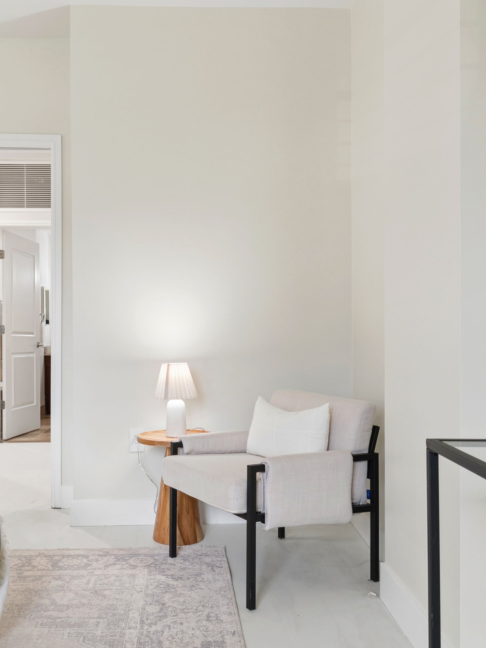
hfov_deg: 43.7
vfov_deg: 56.7
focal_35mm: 32
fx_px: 599
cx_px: 173
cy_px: 352
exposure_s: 1/30
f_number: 9
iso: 640
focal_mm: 19
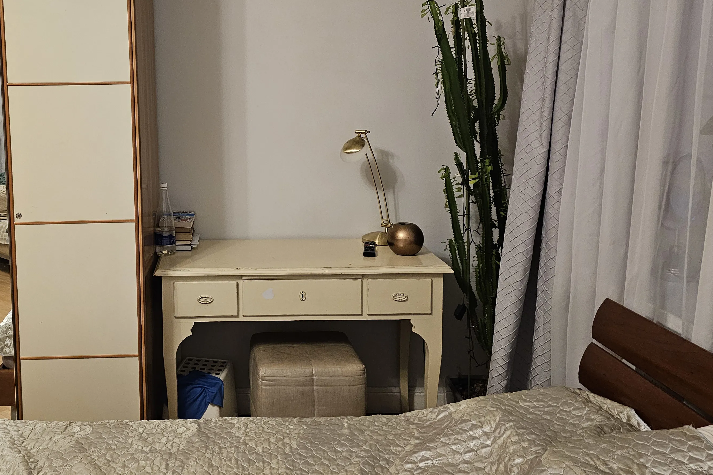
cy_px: 172
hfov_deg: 51.7
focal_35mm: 36
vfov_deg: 36.6
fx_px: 713
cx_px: 213
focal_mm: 6.3
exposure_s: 1/100
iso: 1000
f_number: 1.7
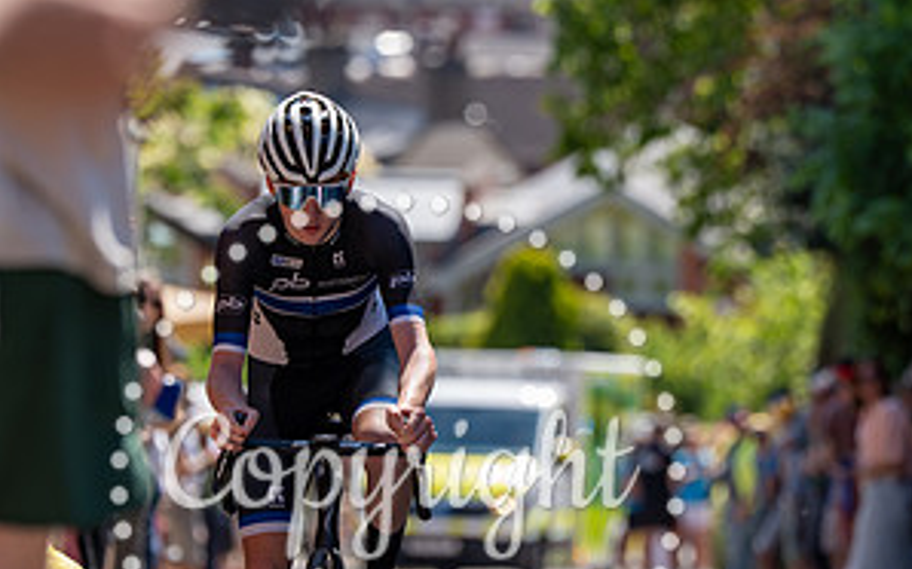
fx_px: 7081
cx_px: 456
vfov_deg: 4.6
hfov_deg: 7.4
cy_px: 220
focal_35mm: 285
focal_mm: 185
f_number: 3.5
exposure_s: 1/1000
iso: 200
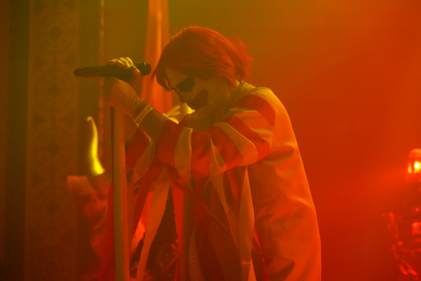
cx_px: 210
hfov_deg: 19.5
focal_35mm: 105
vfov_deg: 13.0
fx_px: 1228
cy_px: 140
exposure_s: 1/160
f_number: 4
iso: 12800
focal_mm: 105
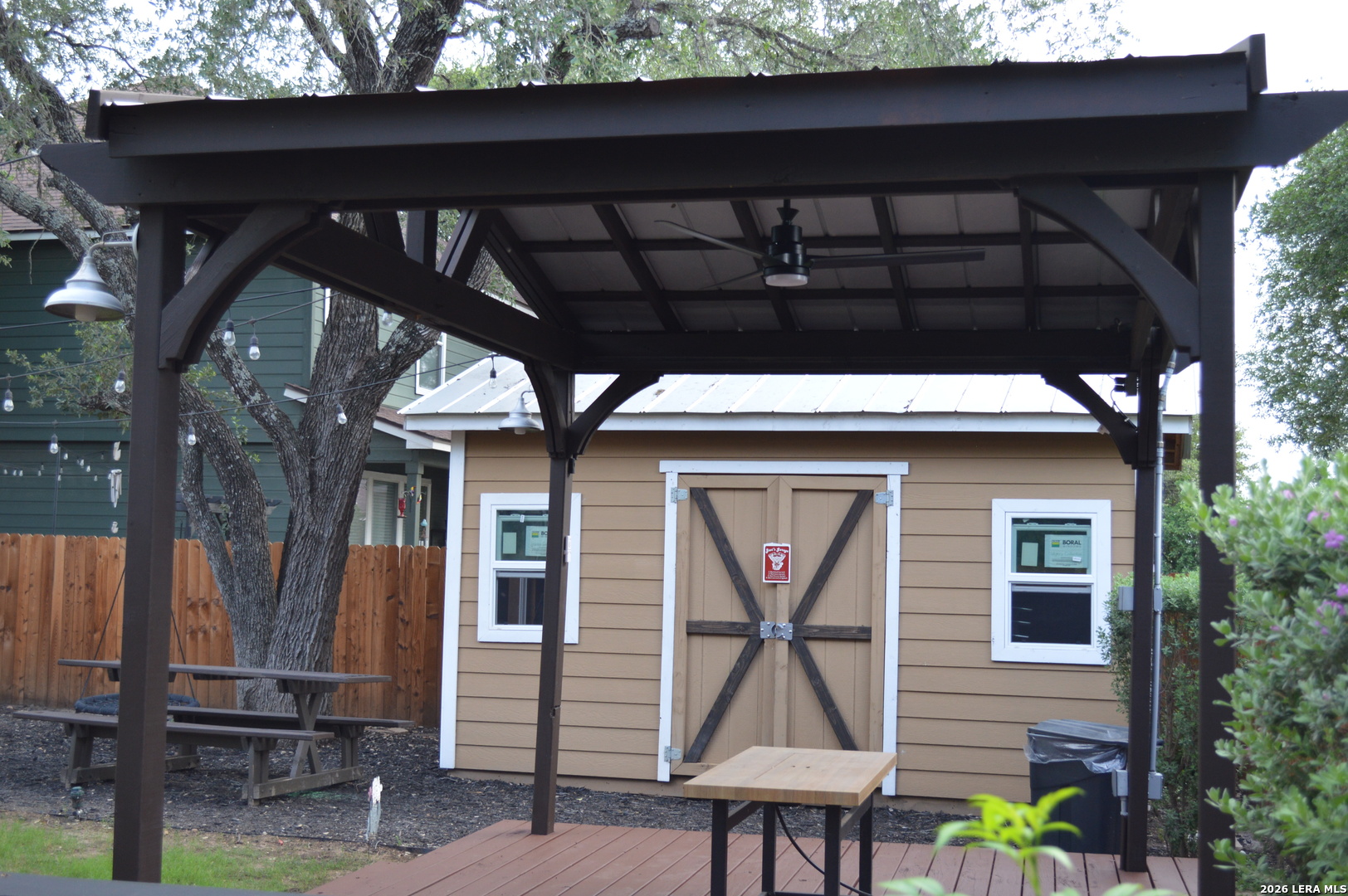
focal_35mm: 45
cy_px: 448
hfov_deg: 43.6
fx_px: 1684
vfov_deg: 29.8
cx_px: 674
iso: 400
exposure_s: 1/100
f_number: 5
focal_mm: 30
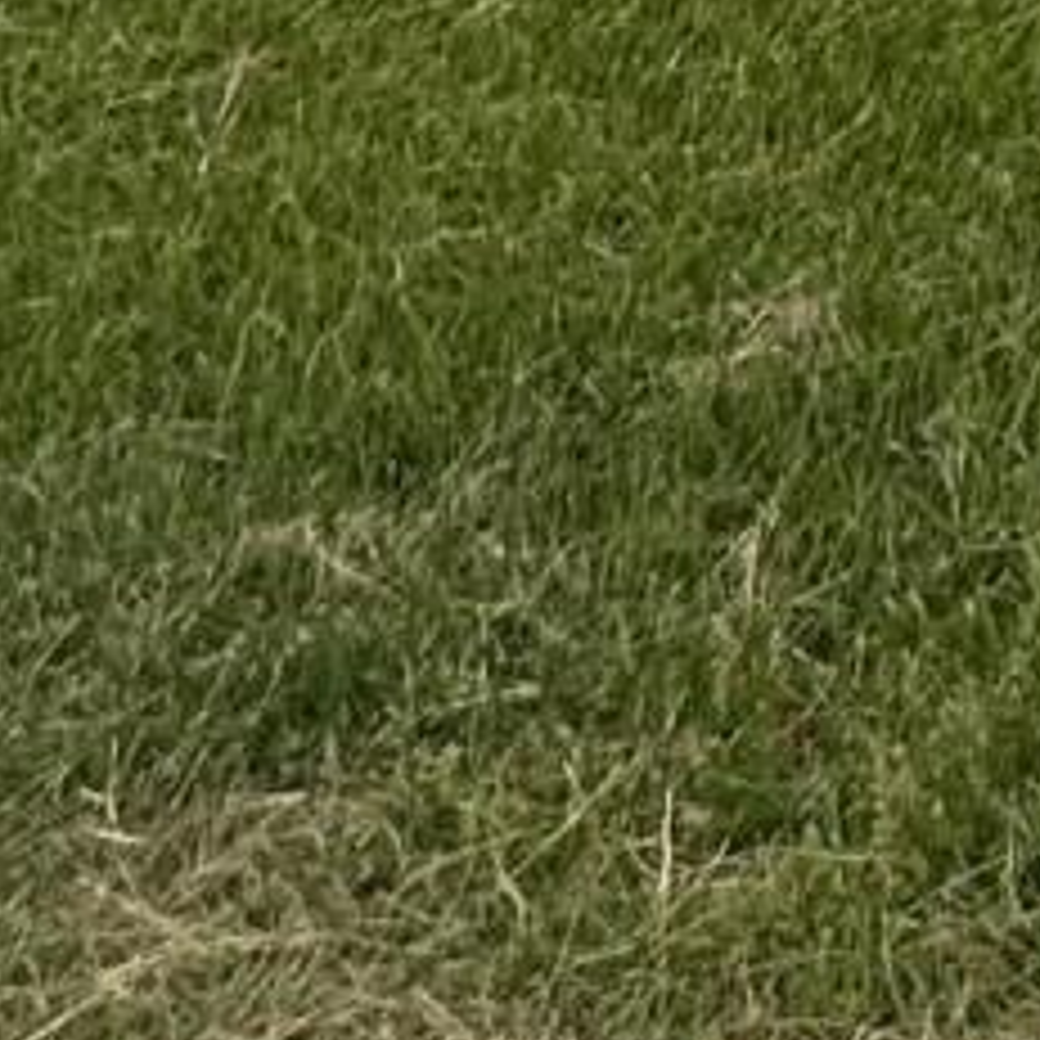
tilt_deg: +9.6
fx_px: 3637
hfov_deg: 12.1
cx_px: 2683
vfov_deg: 9.3
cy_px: -2674
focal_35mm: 107
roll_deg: +2.7
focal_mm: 2.22
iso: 50
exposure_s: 1/4000
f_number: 2.2
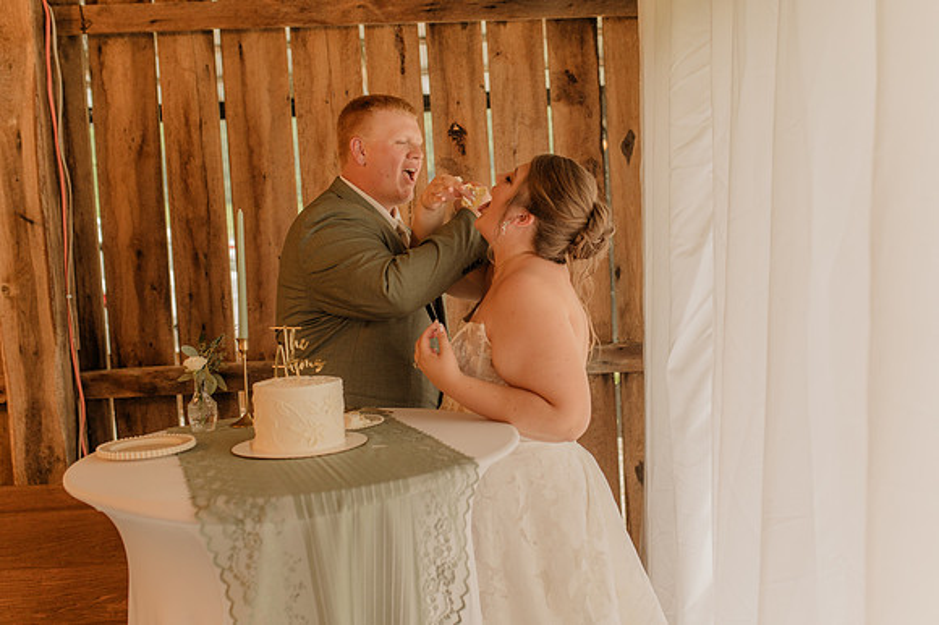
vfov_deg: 34.1
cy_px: 294
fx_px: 1019
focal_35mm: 39
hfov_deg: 49.4
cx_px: 514
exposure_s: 1/200
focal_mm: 35
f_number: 2.5
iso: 640
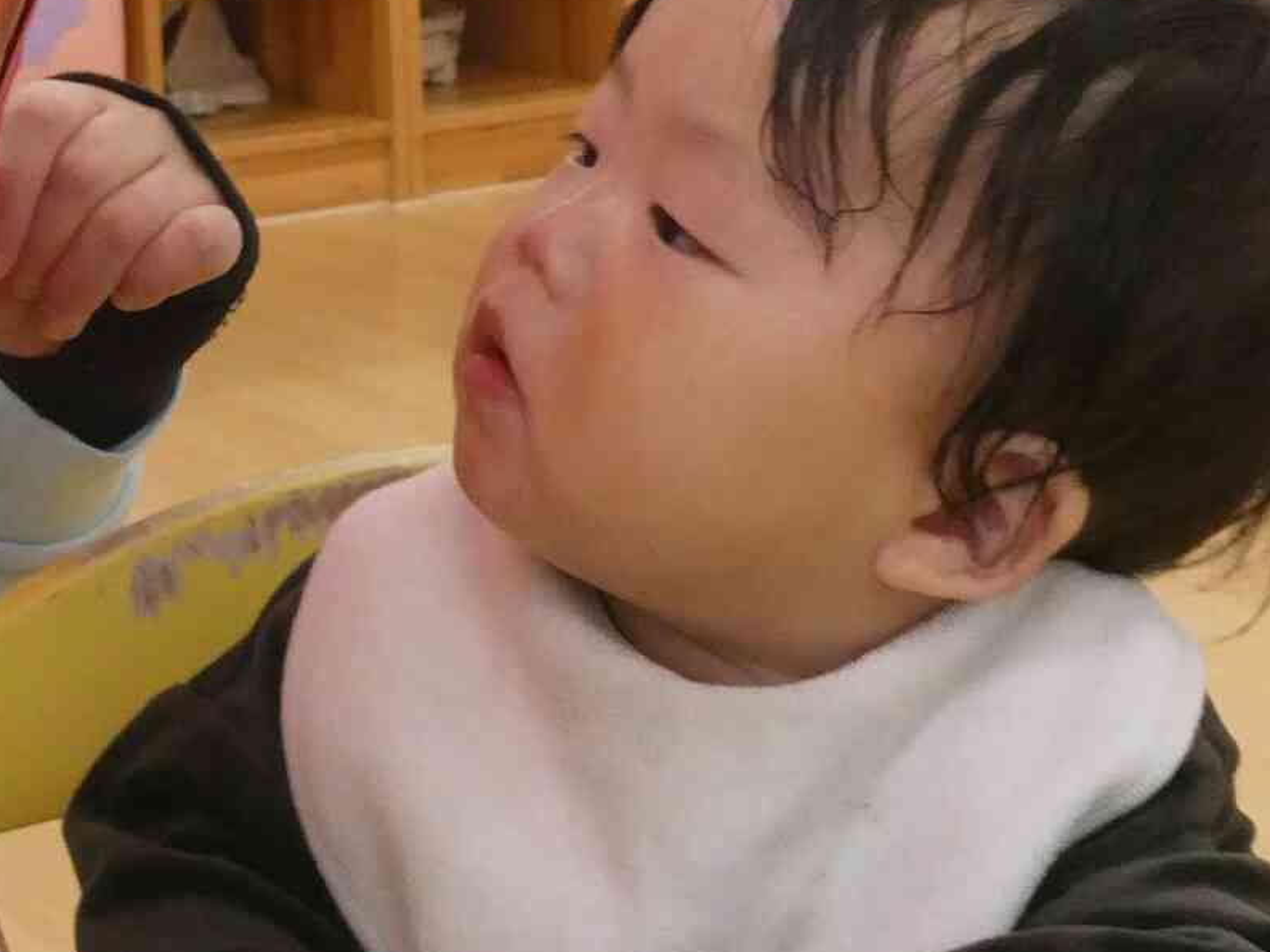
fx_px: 3192
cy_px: 261
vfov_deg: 16.9
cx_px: -72
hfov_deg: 21.5
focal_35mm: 87
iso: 640
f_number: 3.7
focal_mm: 6.3
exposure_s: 1/80
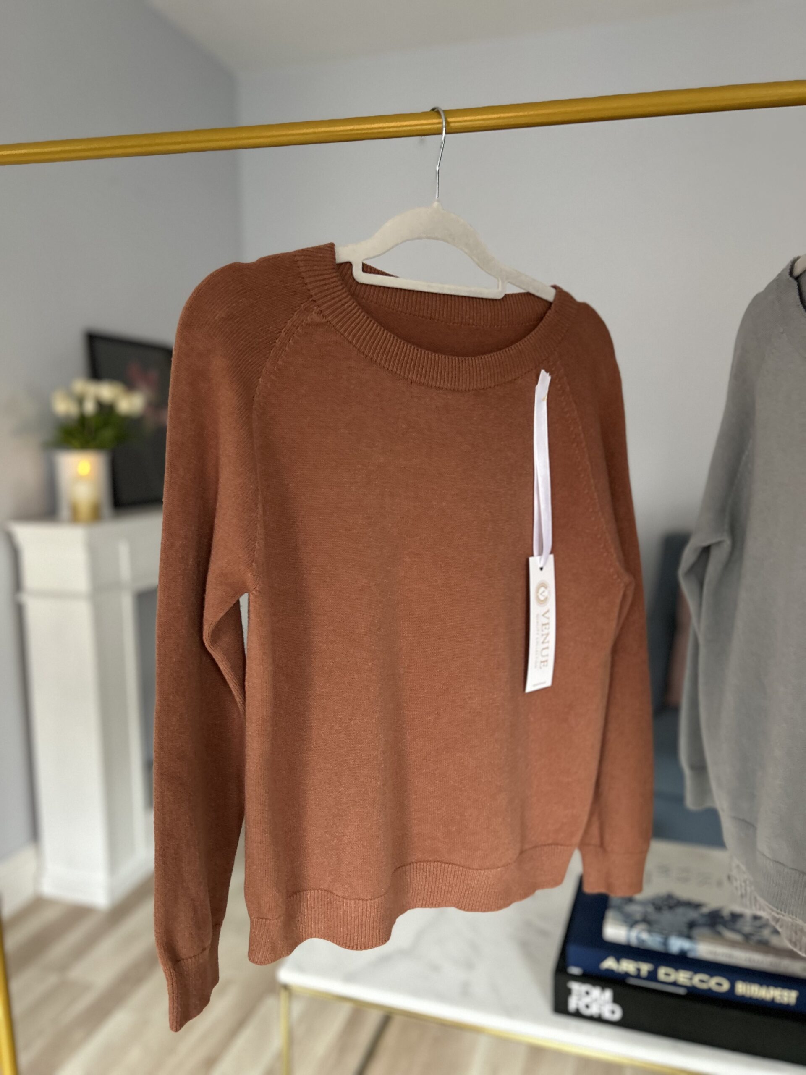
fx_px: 807
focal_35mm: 26
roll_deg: +1.1
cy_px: 538
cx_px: 403
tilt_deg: -7.0
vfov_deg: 67.3
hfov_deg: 53.1
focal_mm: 5.7
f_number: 1.5
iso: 400
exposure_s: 1/50
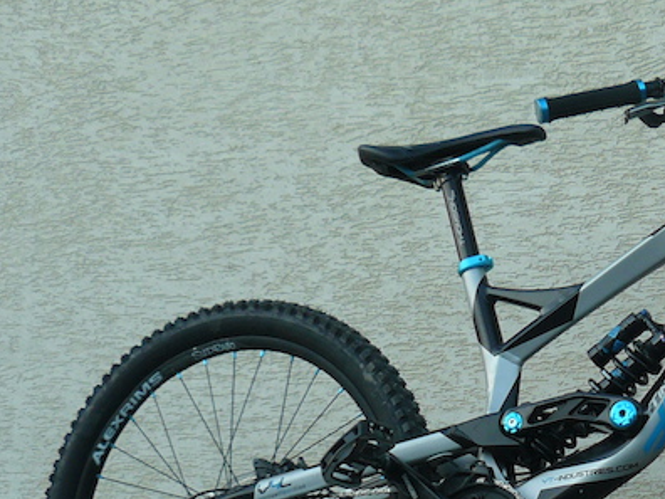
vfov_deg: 15.8
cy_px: 402
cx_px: 670
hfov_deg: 20.4
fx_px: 1787
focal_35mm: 93
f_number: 2.8
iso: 100
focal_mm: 6
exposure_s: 1/50
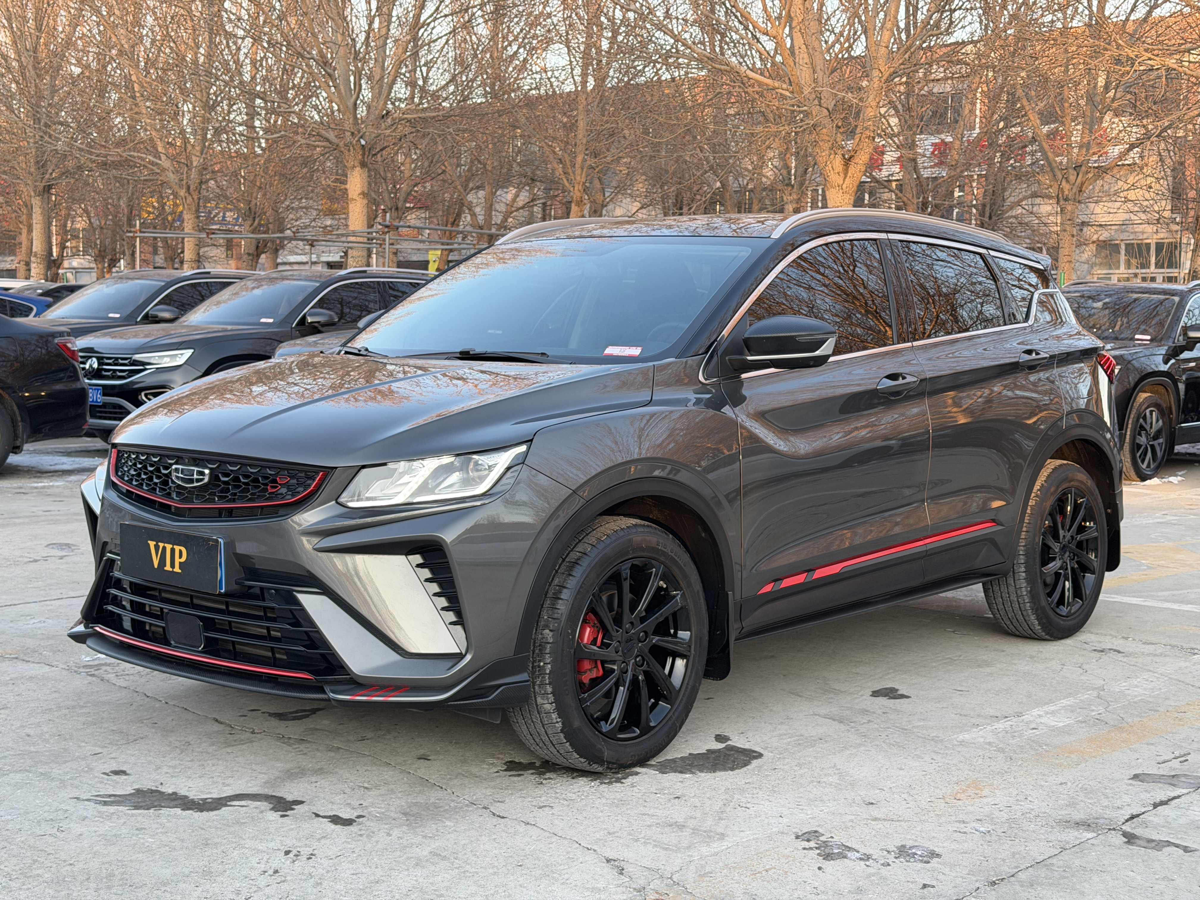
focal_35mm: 48
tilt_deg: -3.3
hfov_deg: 39.7
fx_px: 1664
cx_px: 600
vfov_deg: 30.3
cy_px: 450
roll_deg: -0.9
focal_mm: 6.76
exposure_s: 1/205
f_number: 1.78
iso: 125
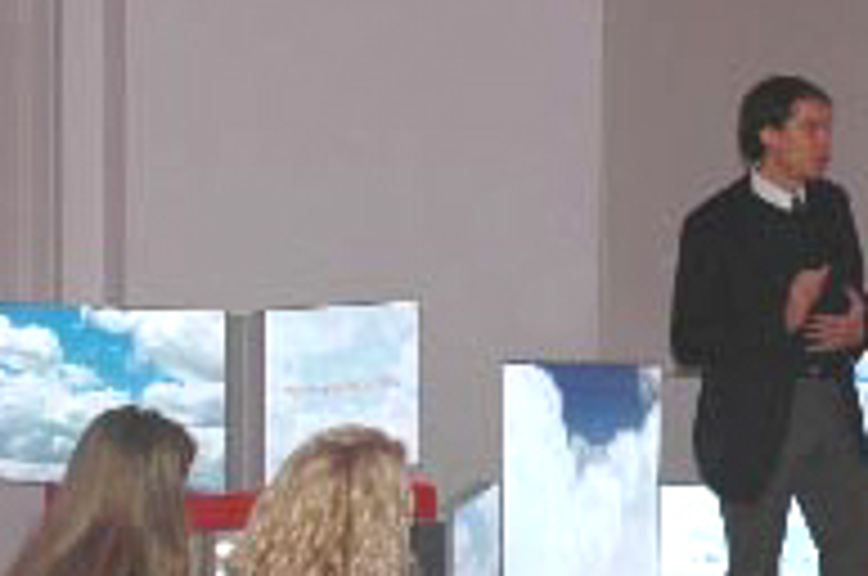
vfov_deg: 14.0
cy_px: 356
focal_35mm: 97
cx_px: 949
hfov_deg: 20.1
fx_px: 2335
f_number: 5.6
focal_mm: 22
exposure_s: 1/20
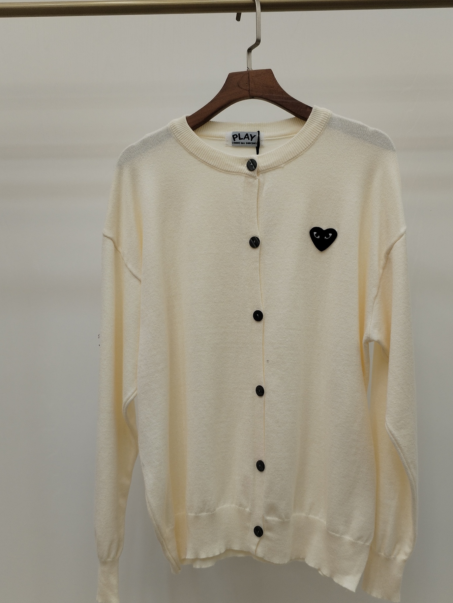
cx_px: 252
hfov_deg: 37.7
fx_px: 663
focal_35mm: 38
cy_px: 347
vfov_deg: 48.8
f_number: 1.8
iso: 117
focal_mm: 4.75
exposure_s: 1/100
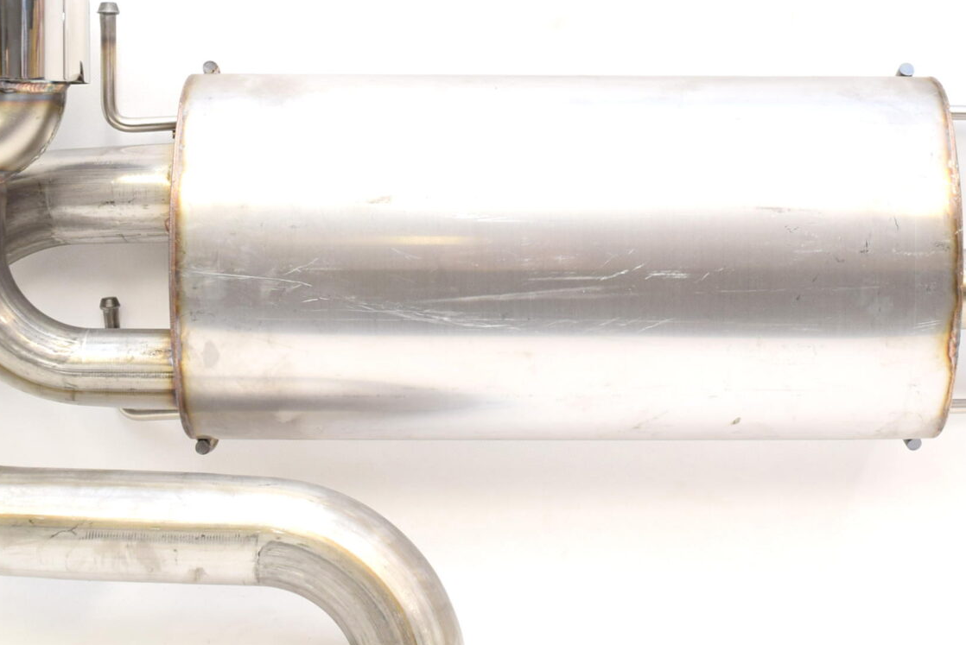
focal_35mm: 55
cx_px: 529
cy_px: 231
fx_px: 1477
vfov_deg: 24.6
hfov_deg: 36.2
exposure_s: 1/125
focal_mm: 20
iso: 400
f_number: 5.6
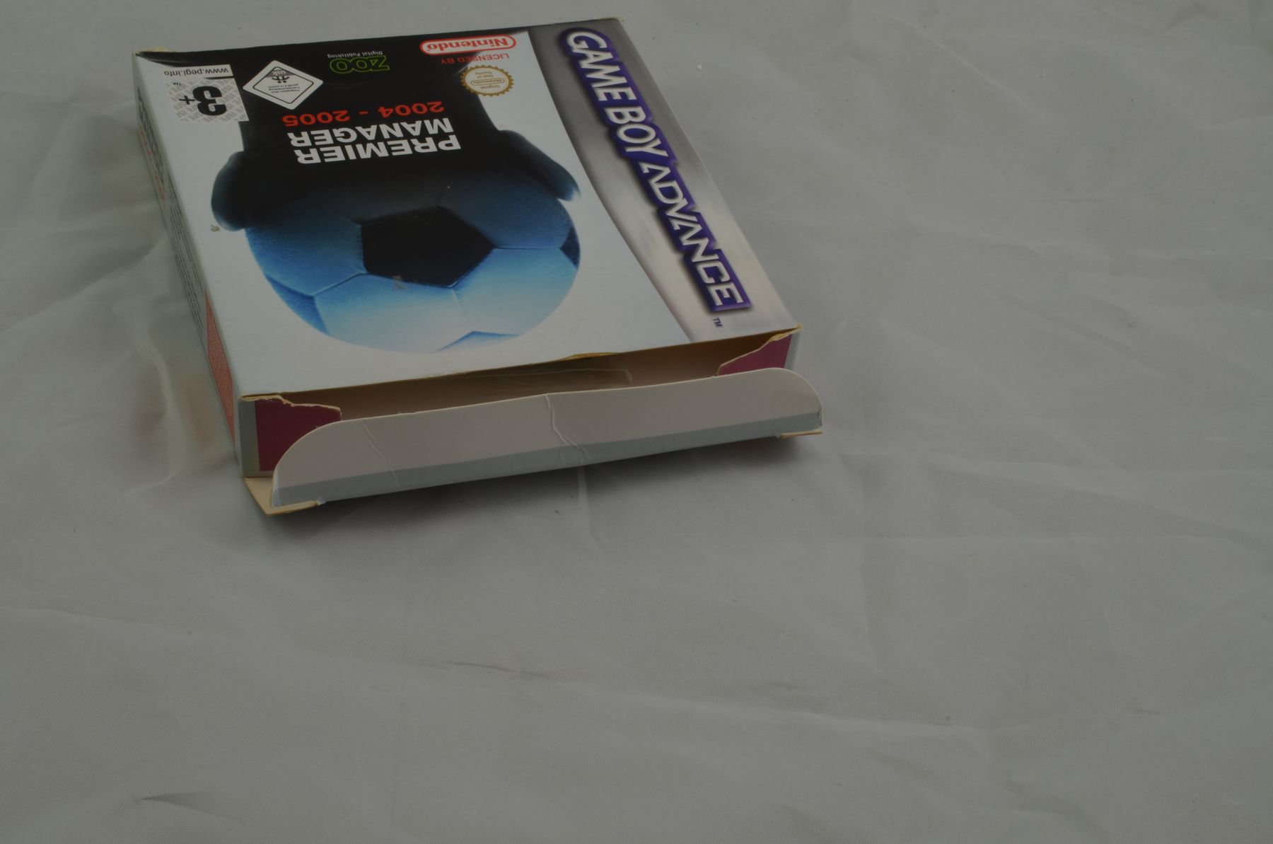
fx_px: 2118
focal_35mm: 60
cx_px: 636
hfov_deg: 33.5
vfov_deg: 22.5
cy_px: 422
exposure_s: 1/4
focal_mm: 40
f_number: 20
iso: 100
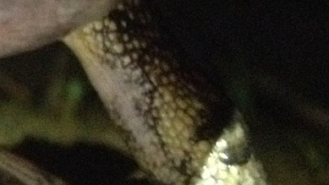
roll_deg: -4.3
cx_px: -144
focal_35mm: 157
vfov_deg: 7.5
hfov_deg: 13.0
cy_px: -155
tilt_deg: -2.9
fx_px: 1370
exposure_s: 1/15
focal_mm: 4.28
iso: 640
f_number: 2.4
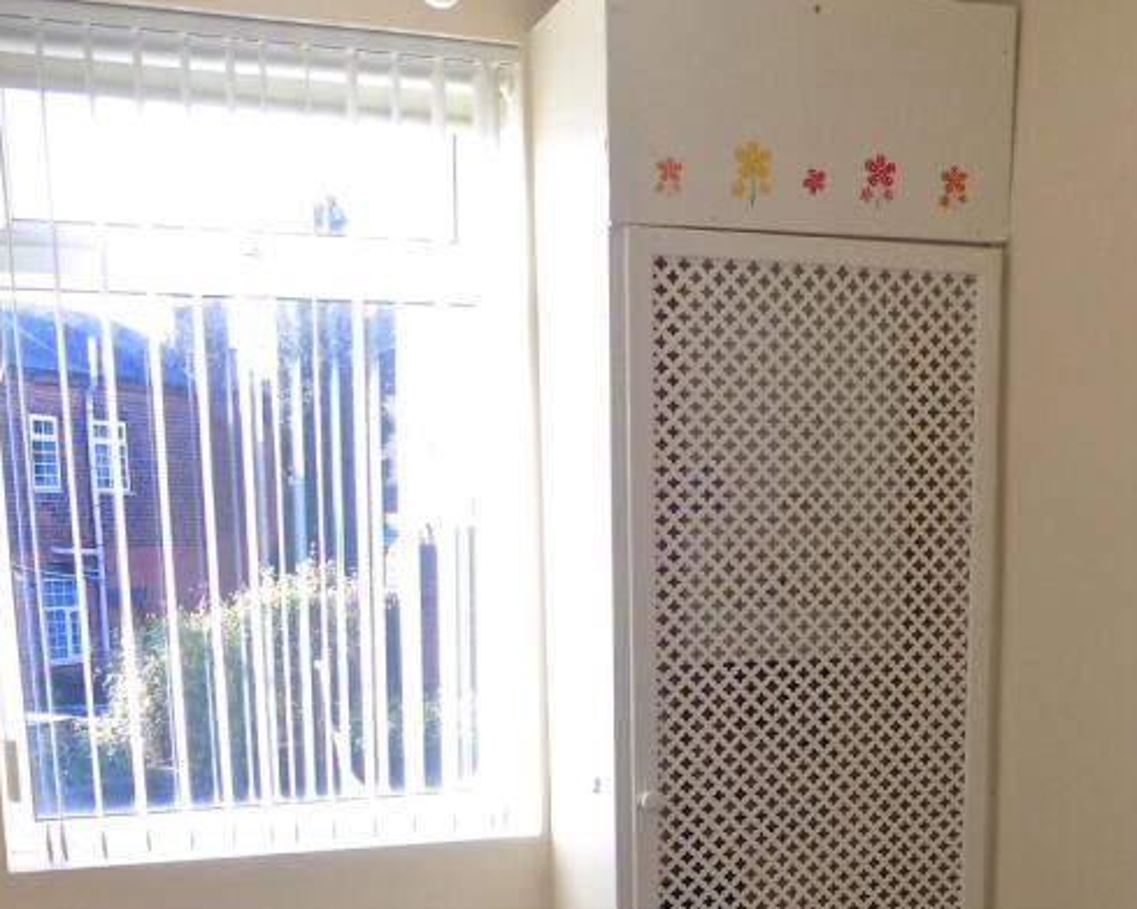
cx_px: 667
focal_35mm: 47
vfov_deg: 30.2
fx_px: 1581
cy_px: 869
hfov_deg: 39.4
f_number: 3.1
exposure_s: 1/80
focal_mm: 4
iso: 80
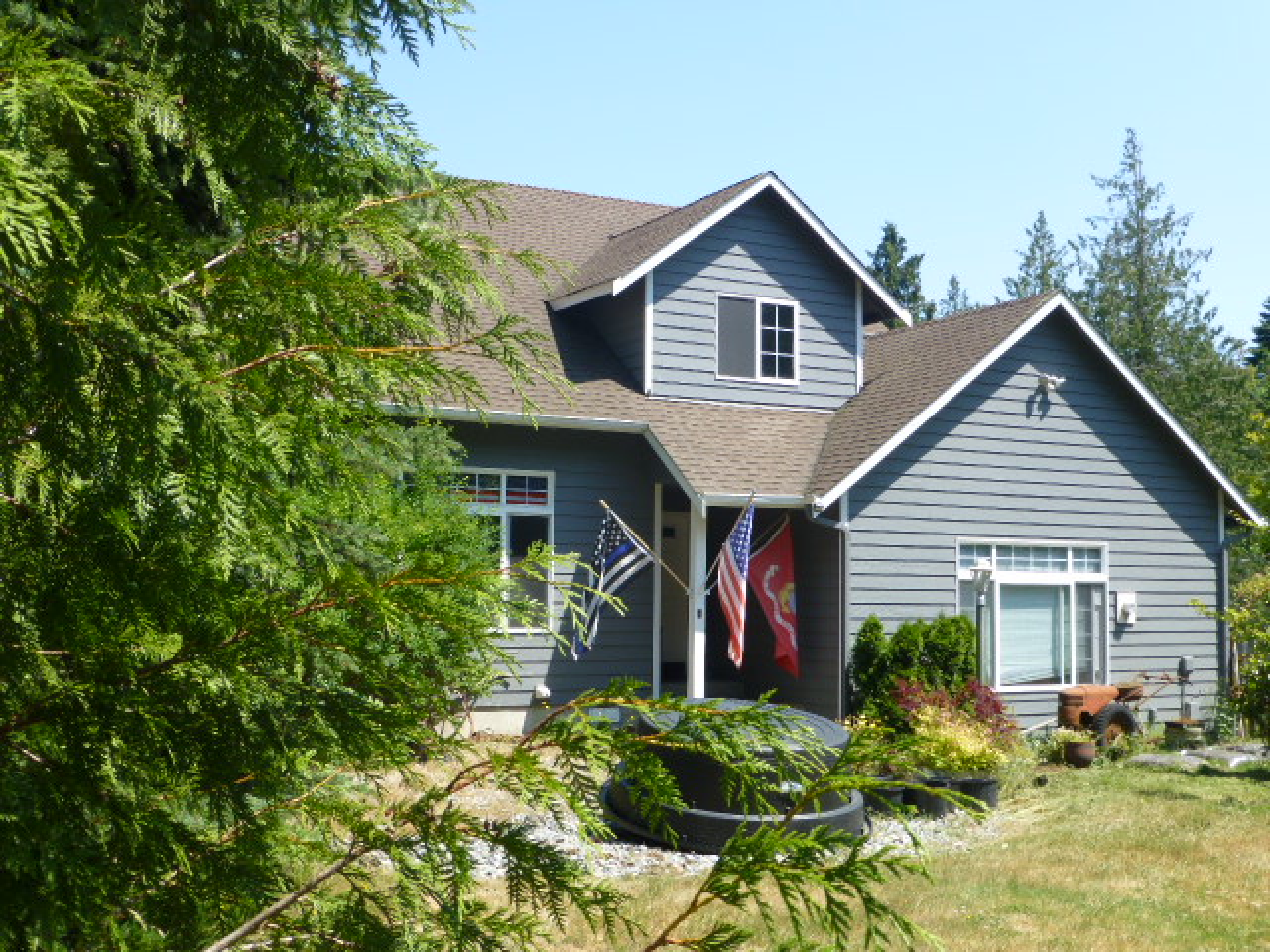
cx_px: 635
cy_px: 476
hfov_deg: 42.9
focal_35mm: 44
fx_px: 1614
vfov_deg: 32.9
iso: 100
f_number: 4.1
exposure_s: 1/400
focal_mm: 7.9
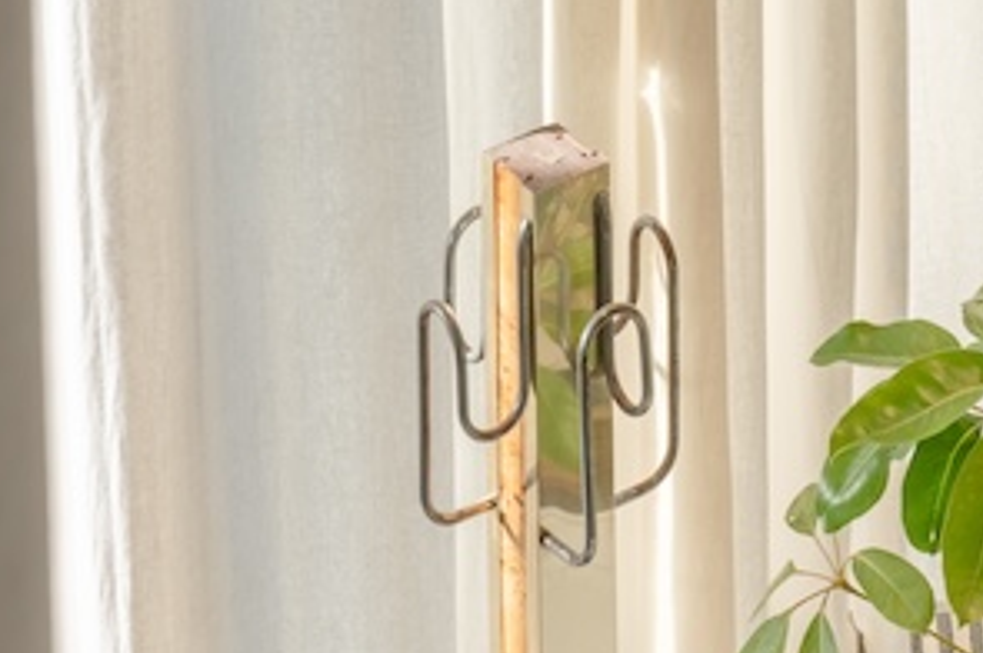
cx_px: 926
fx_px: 7773
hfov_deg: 7.2
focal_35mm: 285
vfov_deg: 4.8
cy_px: 620
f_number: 5.6
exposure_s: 1/200
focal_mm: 70
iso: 200
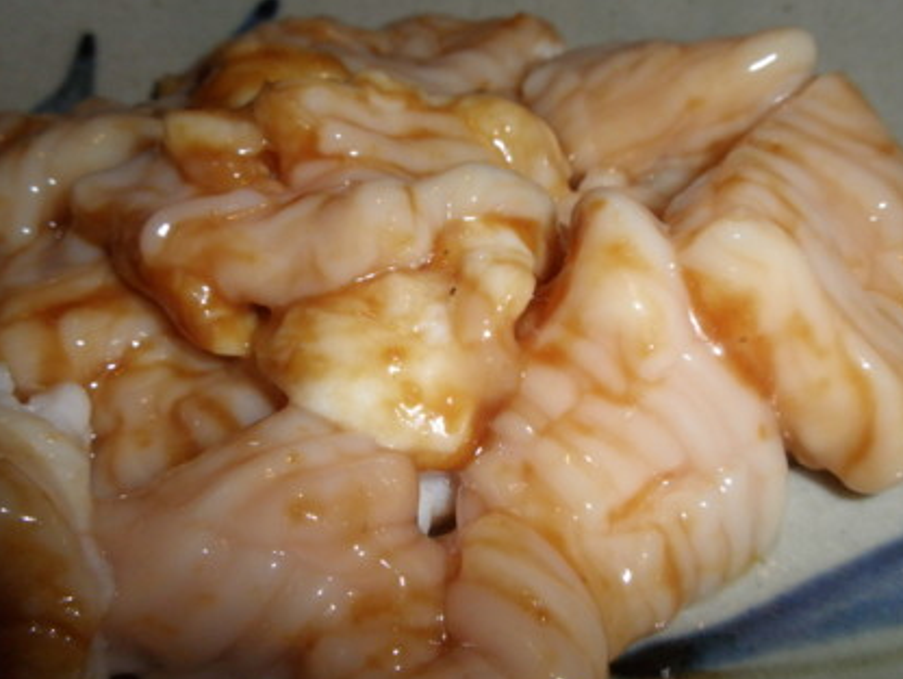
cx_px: 482
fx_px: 1045
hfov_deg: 46.7
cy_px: 328
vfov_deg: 36.0
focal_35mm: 40
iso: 200
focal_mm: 6.6
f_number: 10
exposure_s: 1/30
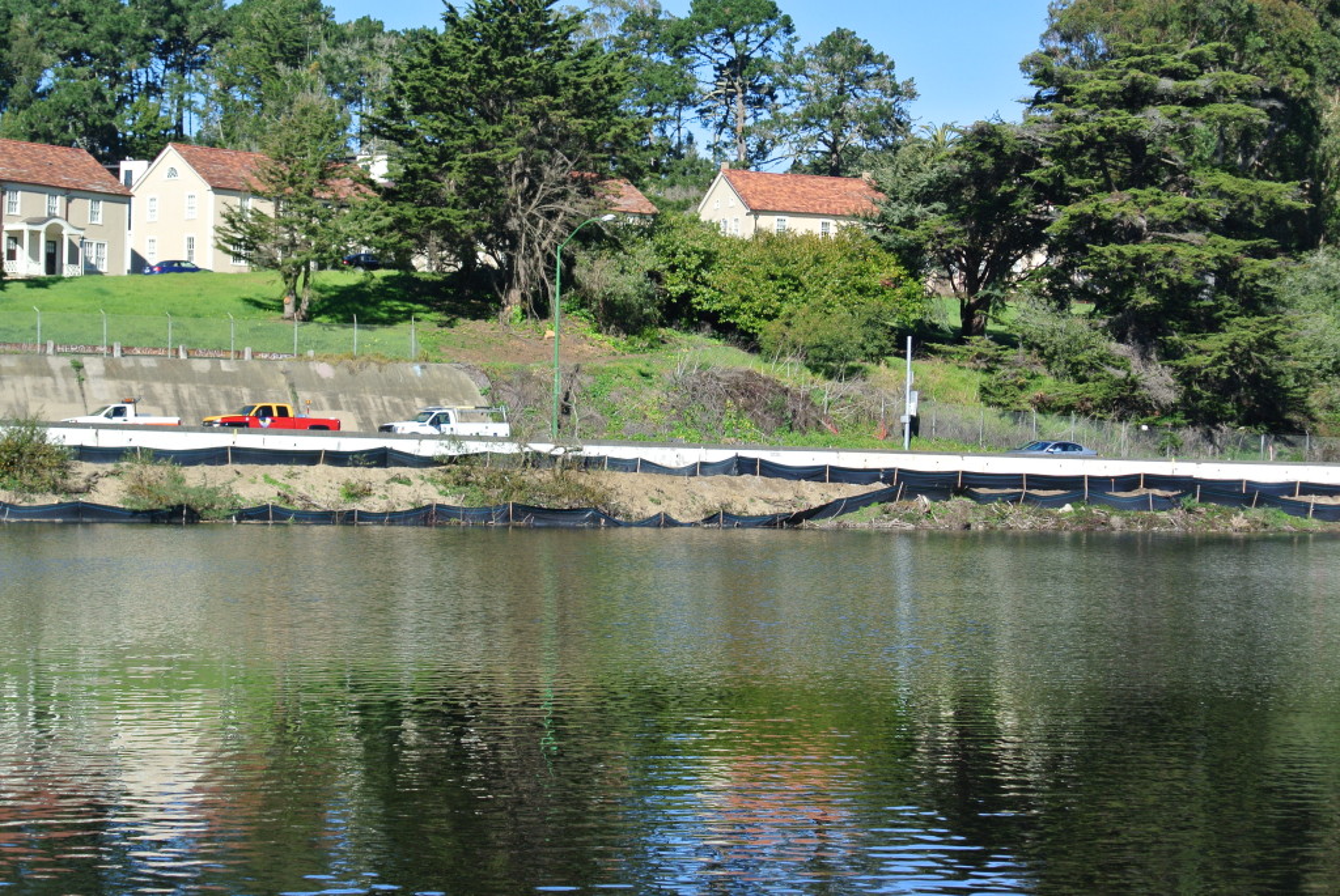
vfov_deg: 16.9
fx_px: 3018
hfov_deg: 25.0
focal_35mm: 81
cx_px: 670
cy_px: 448
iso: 140
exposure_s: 1/500
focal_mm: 30
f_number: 5.6
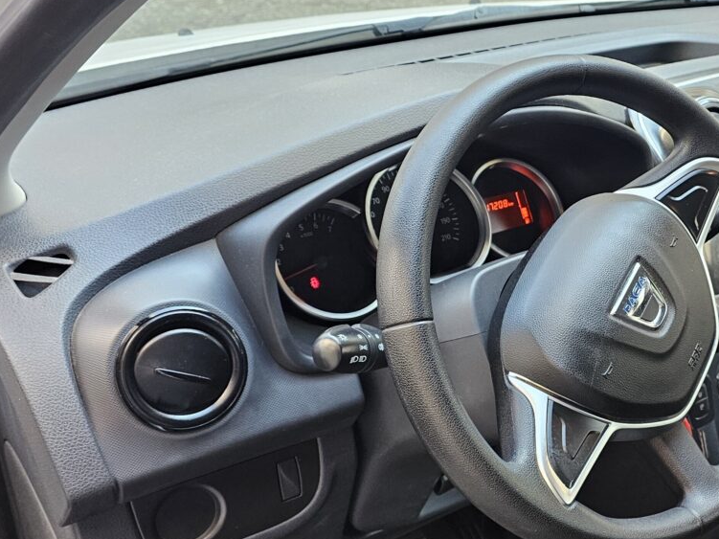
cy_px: 316
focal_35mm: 49
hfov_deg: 36.1
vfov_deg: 29.6
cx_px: 670
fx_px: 1018
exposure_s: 1/100
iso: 160
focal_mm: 6.3
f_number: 1.7
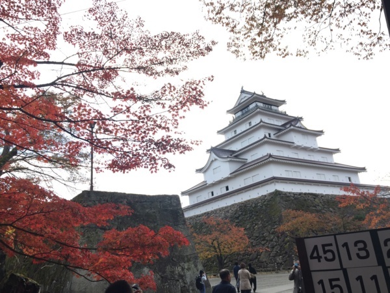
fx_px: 327
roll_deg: +5.4
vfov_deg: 48.2
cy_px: 146
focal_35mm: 29
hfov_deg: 61.7
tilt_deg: +17.2
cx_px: 195
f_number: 2.2
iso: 32
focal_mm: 4.15
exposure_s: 1/520
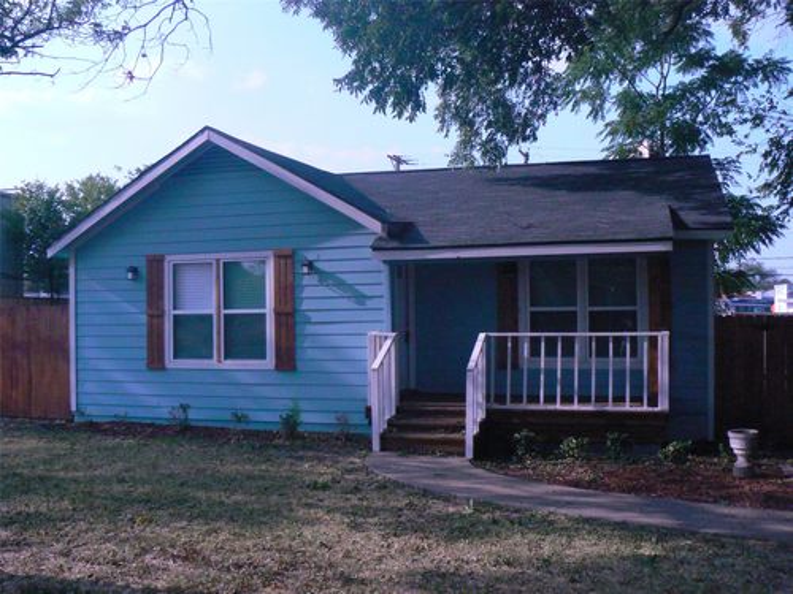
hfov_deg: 51.4
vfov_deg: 39.7
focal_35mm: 36
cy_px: 297
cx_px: 396
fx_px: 825
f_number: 7.1
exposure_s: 1/1300
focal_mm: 6
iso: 400
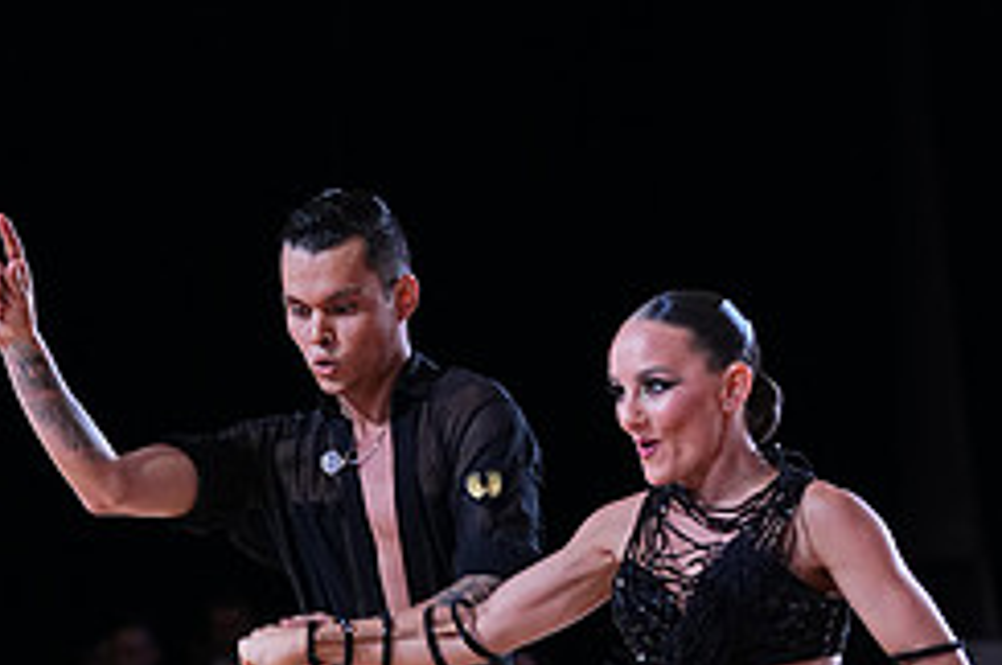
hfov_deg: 6.6
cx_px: 462
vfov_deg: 4.4
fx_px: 8672
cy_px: 813
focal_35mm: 312
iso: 1250
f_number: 4
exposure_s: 1/500
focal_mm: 131
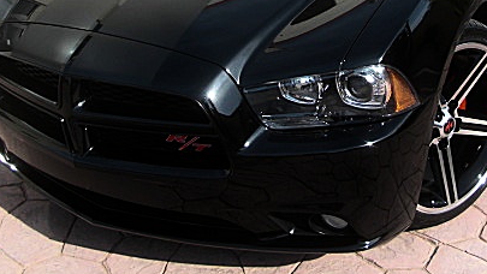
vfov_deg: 18.8
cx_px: 277
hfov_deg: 33.8
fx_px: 801
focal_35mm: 62
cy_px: -11
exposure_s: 1/500
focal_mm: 6.3
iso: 50
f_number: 2.8
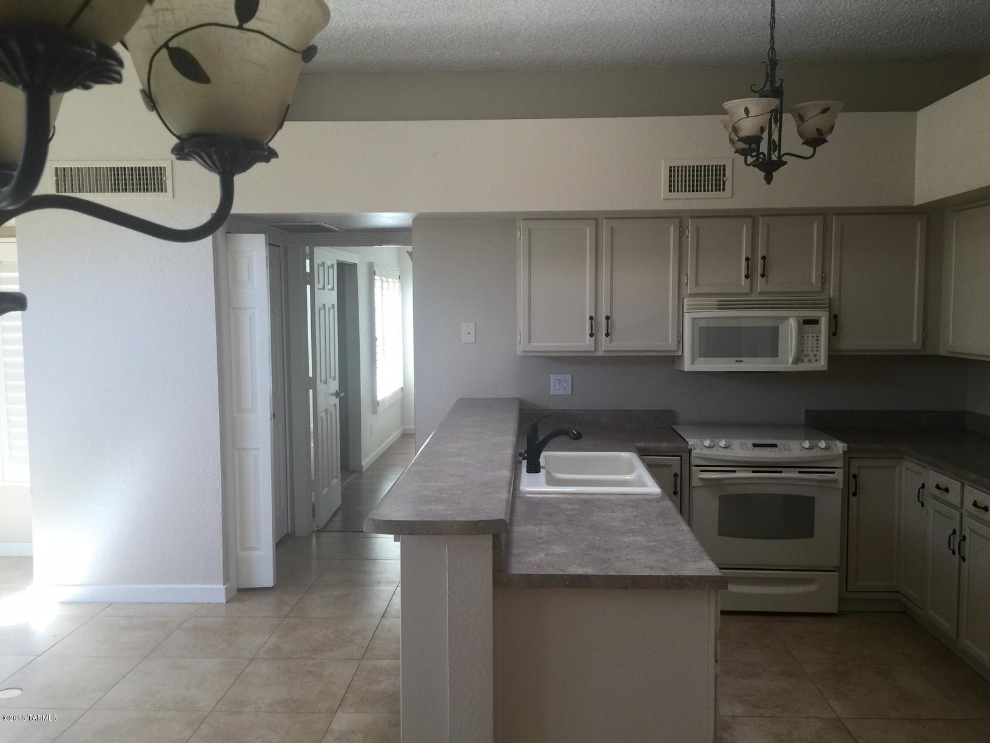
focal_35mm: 29
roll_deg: +0.5
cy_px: 372
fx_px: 829
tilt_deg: -4.0
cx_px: 495
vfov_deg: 48.2
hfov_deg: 61.7
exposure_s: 1/30
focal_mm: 4.15
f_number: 2.2
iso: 40
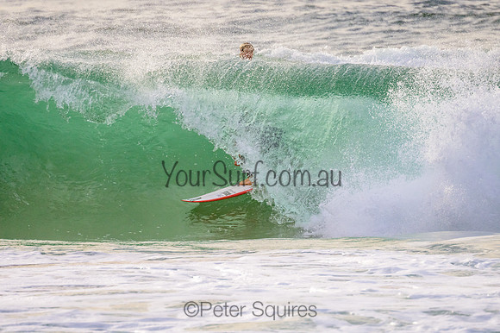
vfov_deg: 2.3
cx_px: 250
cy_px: 166
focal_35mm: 600
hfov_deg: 3.4
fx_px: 8328
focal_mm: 400
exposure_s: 1/2500
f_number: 5.6
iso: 500
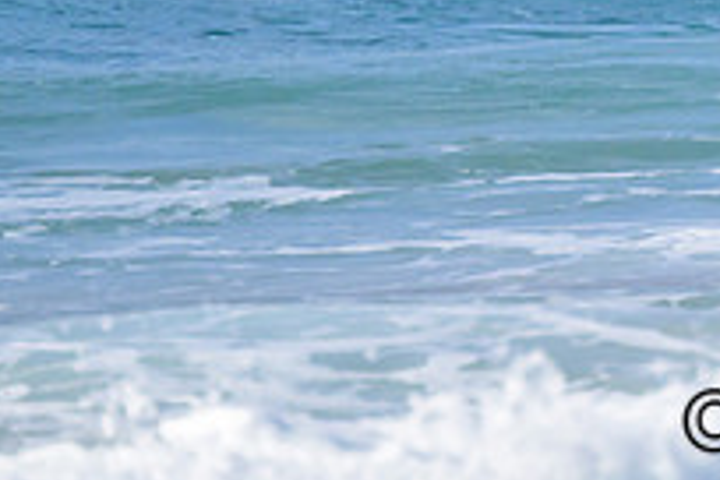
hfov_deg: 0.9
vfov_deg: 0.6
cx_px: 956
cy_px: -164
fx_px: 46596
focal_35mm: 2330
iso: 1250
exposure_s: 1/2000
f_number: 11
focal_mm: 800
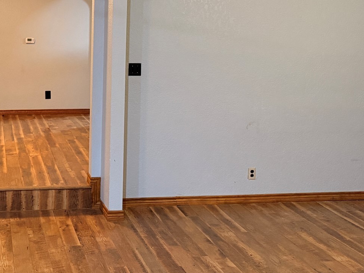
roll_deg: -0.4
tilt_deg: -3.9
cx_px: 82
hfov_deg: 36.4
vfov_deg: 28.1
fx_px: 536
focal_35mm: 51
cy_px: 60
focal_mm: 6.76
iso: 640
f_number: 1.78
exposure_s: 1/60
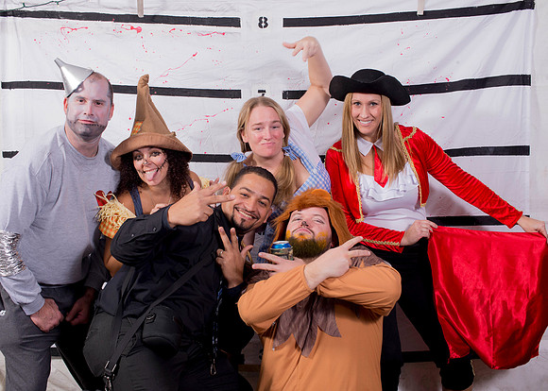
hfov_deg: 37.1
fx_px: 817
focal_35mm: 52
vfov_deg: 26.9
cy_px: 195
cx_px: 264
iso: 640
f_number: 9
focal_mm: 50
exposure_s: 1/125
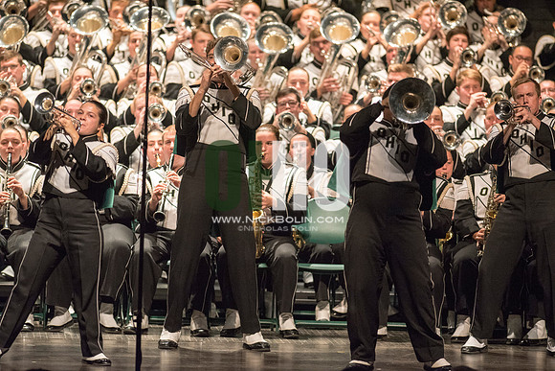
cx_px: 278
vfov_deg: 4.6
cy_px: 186
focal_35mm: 300
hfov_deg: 6.9
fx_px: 4626
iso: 4000
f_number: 2.8
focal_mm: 300
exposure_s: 1/500
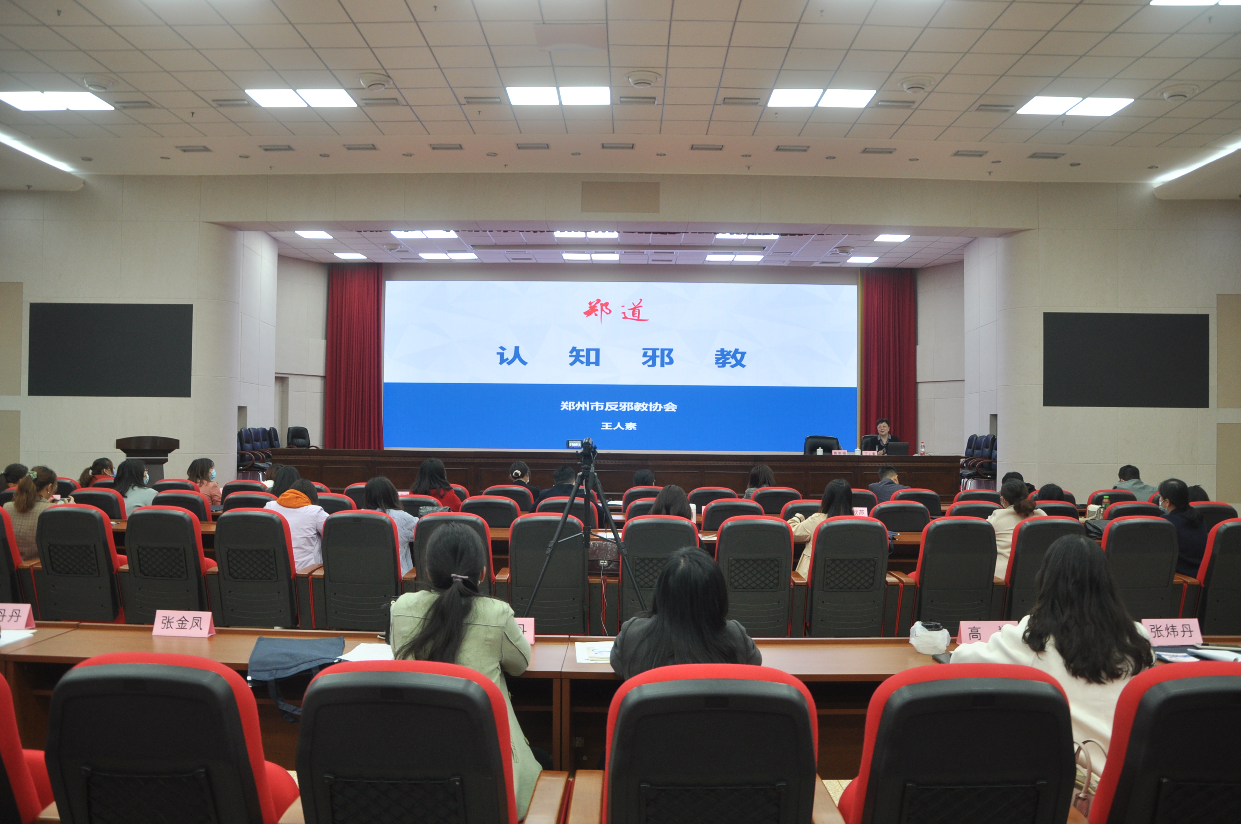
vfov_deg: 47.8
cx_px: 620
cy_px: 412
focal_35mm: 27
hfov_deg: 67.4
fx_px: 930
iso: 400
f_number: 4
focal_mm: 18
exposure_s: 1/50
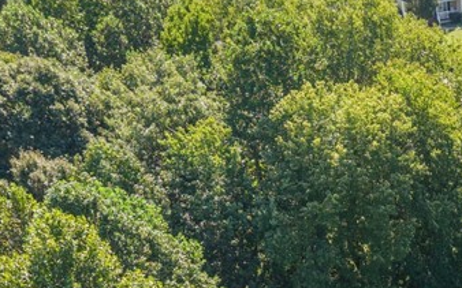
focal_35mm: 77
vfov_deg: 15.8
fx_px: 969
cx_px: 524
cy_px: 409
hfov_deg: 24.7
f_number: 1.8
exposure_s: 1/640
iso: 100
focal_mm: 8.67
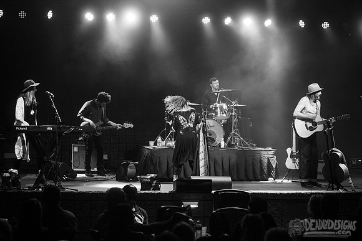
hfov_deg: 24.3
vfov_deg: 16.3
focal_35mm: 84
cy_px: 125
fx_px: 842
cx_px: 183
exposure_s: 1/400
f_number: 3.2
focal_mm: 80
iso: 2500
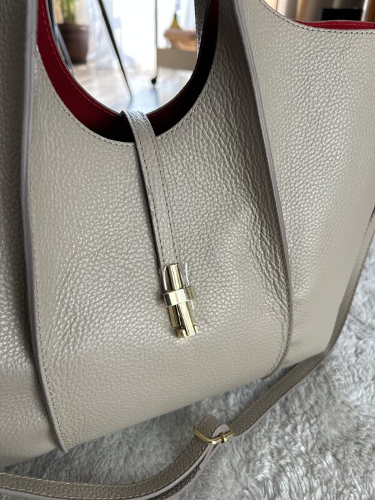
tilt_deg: -30.4
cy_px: 250
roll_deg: -3.3
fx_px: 376
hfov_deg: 53.1
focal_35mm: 26
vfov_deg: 67.3
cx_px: 188
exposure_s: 1/166
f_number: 1.5
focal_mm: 5.7
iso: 50
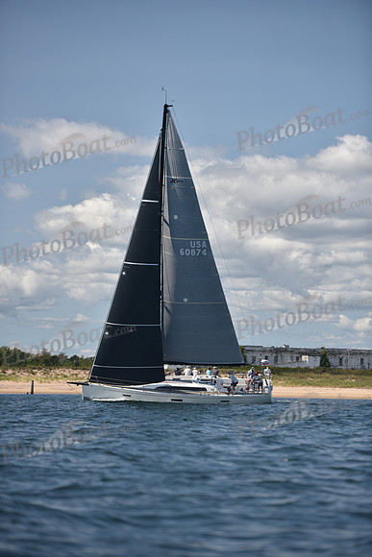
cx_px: 186
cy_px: 278
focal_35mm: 125
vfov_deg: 16.4
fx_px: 1936
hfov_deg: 11.0
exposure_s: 1/3200
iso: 250
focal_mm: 125
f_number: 2.8
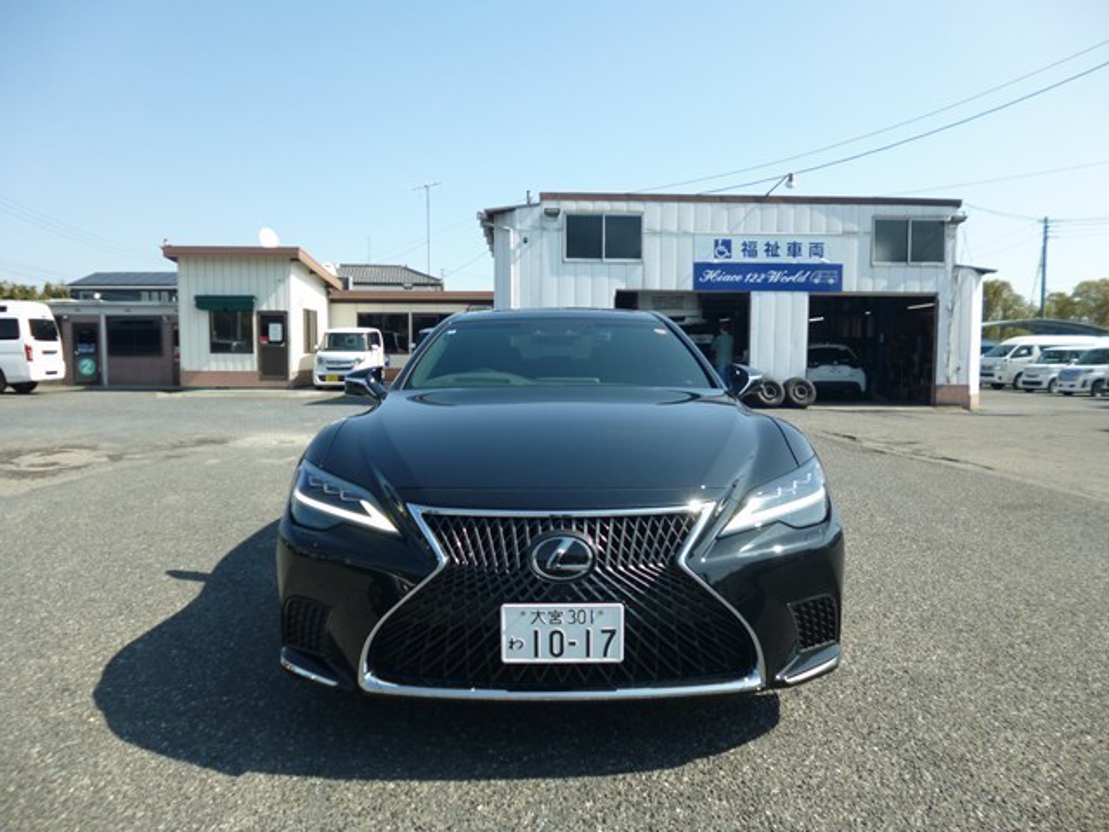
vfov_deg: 56.8
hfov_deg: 71.6
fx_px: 769
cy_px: 416
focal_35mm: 24
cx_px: 554
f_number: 9
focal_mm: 4.3
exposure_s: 1/125
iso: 100
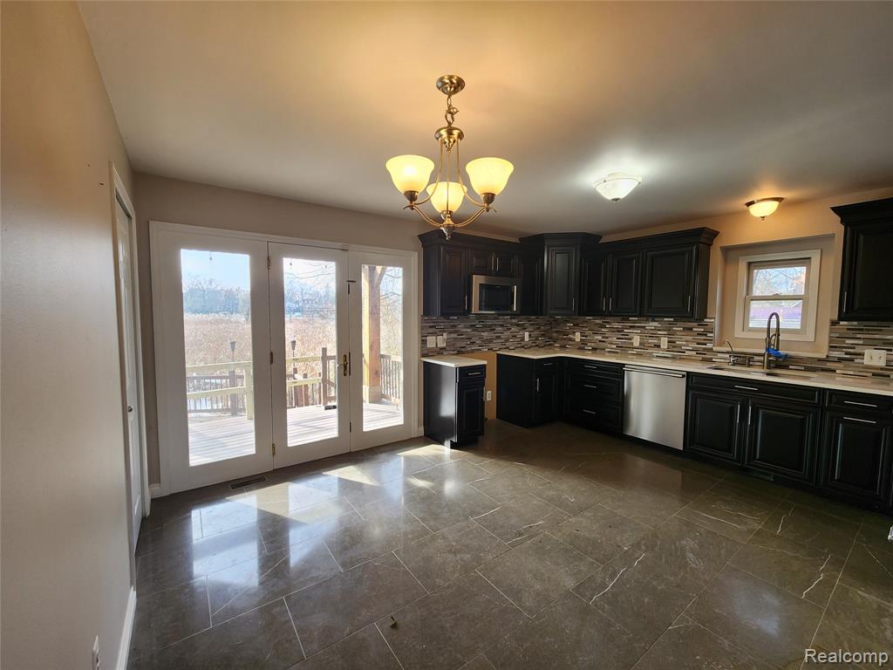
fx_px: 335
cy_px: 335
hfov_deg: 106.2
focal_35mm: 13
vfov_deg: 89.9
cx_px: 446
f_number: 2.2
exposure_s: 1/60
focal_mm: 2.2
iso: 50
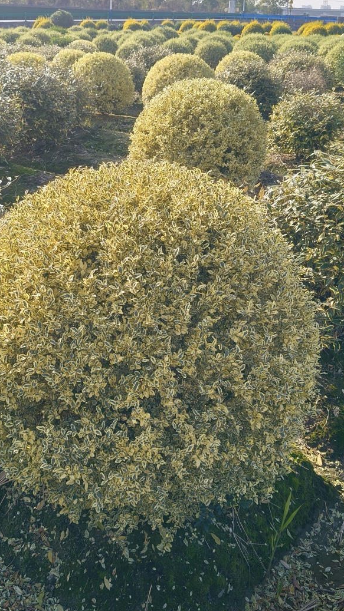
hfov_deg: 31.9
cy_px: 311
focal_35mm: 37
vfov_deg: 54.0
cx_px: 135
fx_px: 600
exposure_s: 1/1878
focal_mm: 4.84
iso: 80
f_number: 1.8
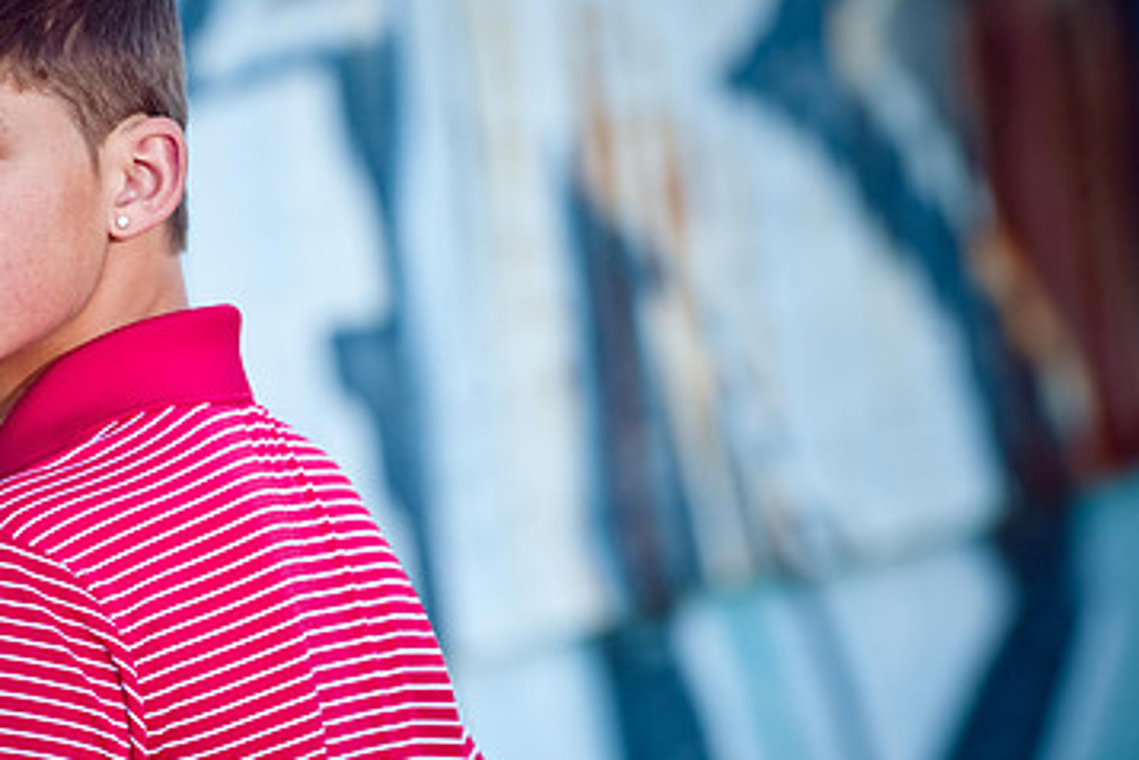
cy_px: 444
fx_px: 10282
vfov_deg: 4.2
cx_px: 332
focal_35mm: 325
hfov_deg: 6.3
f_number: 5.6
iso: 320
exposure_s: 1/200
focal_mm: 200
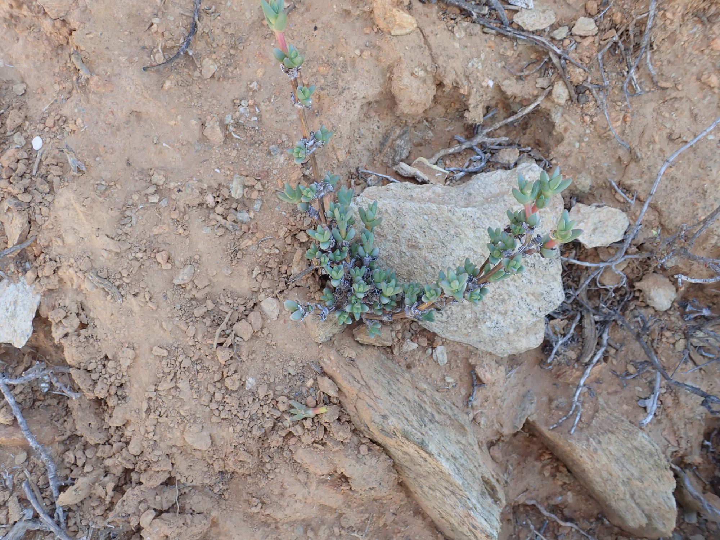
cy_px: 270
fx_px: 624
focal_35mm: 30
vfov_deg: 46.8
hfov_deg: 60.0
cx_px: 360
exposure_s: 1/60
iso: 100
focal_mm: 5.5
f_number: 3.2
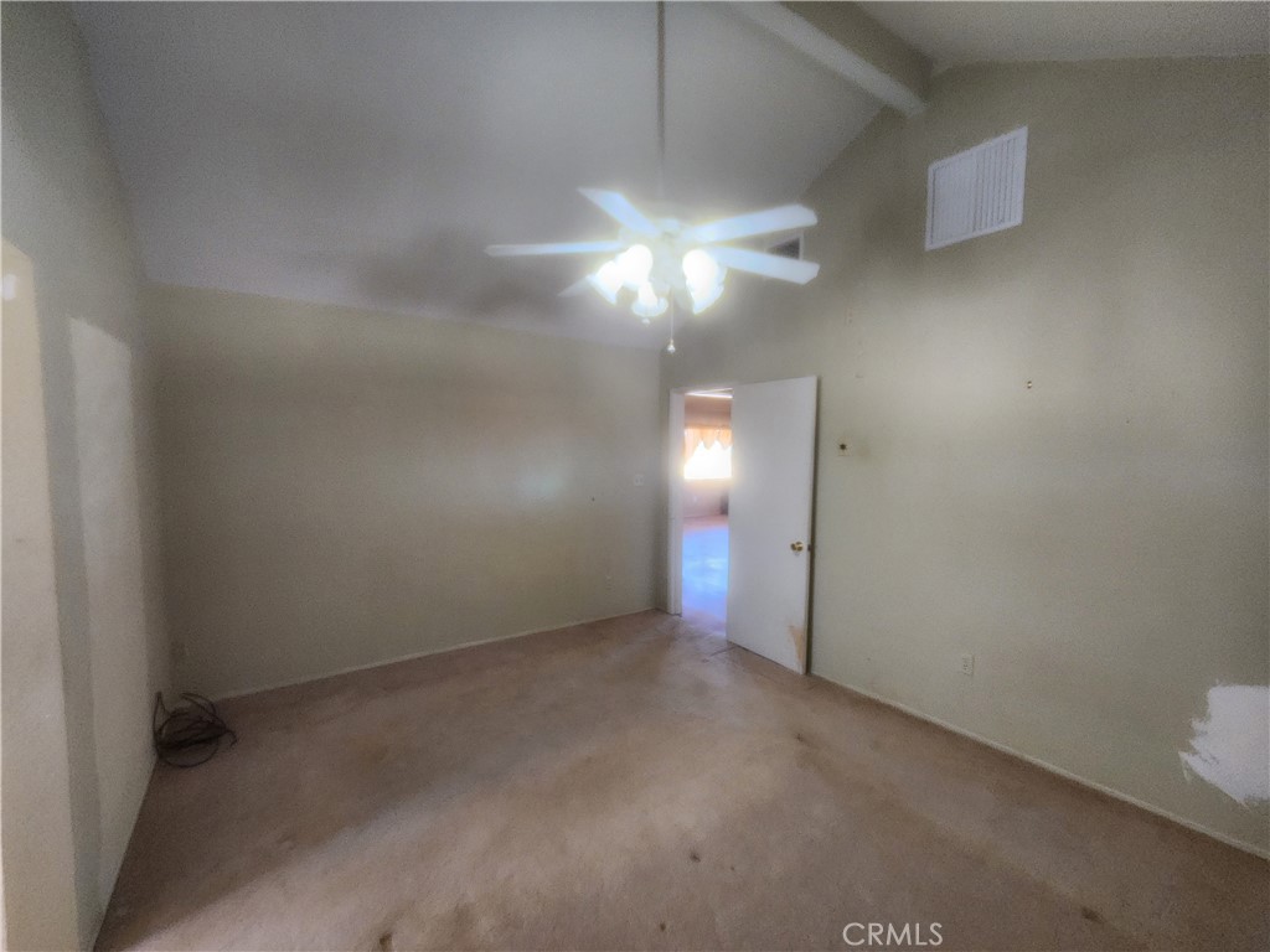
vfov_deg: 89.9
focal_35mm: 13
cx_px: 635
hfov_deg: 106.2
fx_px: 477
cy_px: 476
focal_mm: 2.2
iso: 400
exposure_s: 1/60
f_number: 2.2
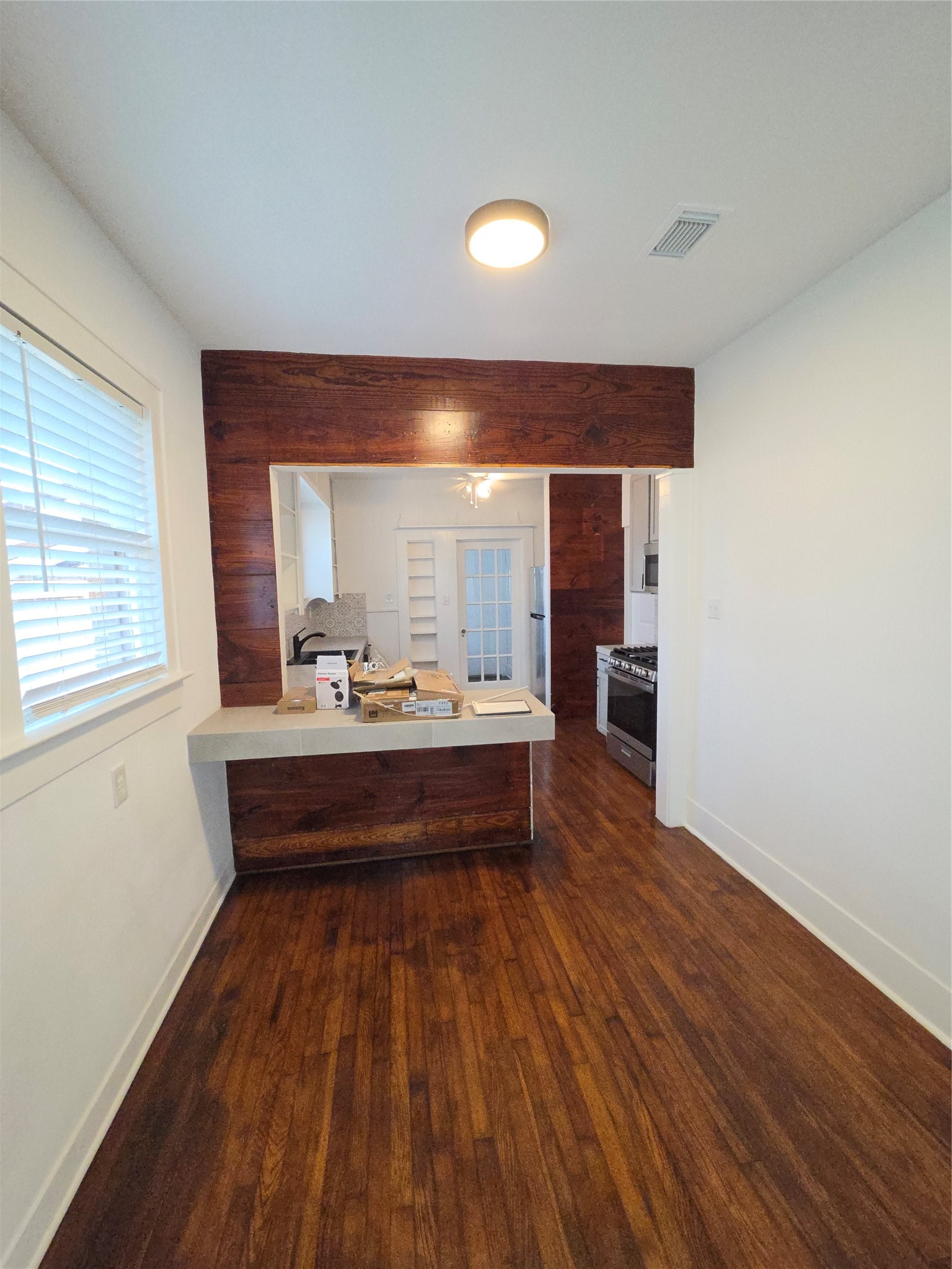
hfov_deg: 89.9
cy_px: 634
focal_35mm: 13
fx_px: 477
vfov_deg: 106.2
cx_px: 476
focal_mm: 2.2
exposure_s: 1/60
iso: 320
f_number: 2.2
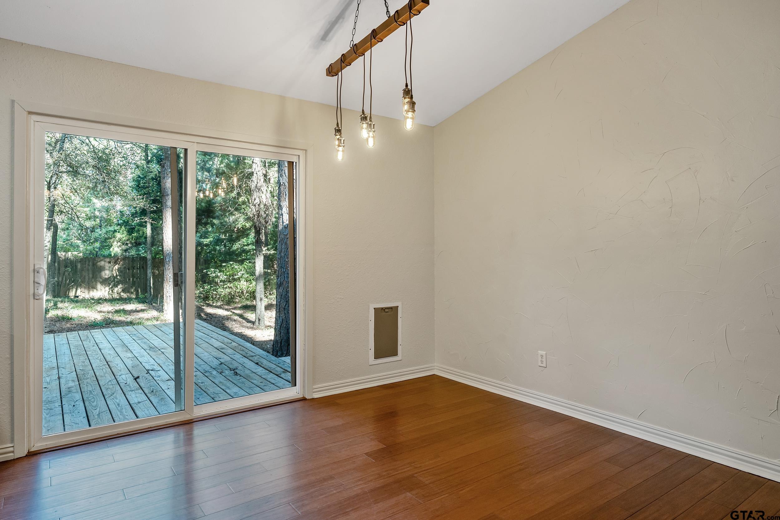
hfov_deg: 81.2
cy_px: 260
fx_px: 455
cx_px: 390
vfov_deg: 59.5
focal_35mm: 21
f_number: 8
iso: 800
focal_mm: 21
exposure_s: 1/13
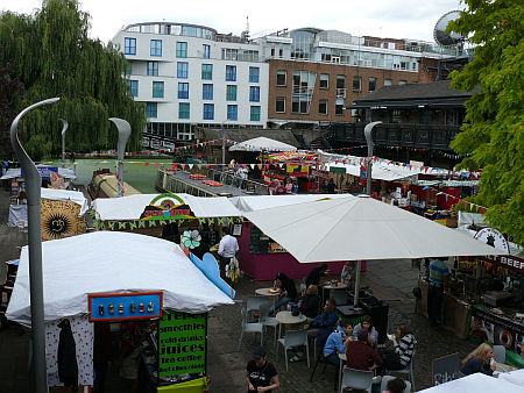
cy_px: 196
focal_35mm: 35
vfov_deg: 40.7
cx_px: 262
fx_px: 530
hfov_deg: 52.6
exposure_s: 1/250
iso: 100
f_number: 5.6
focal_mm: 7.4
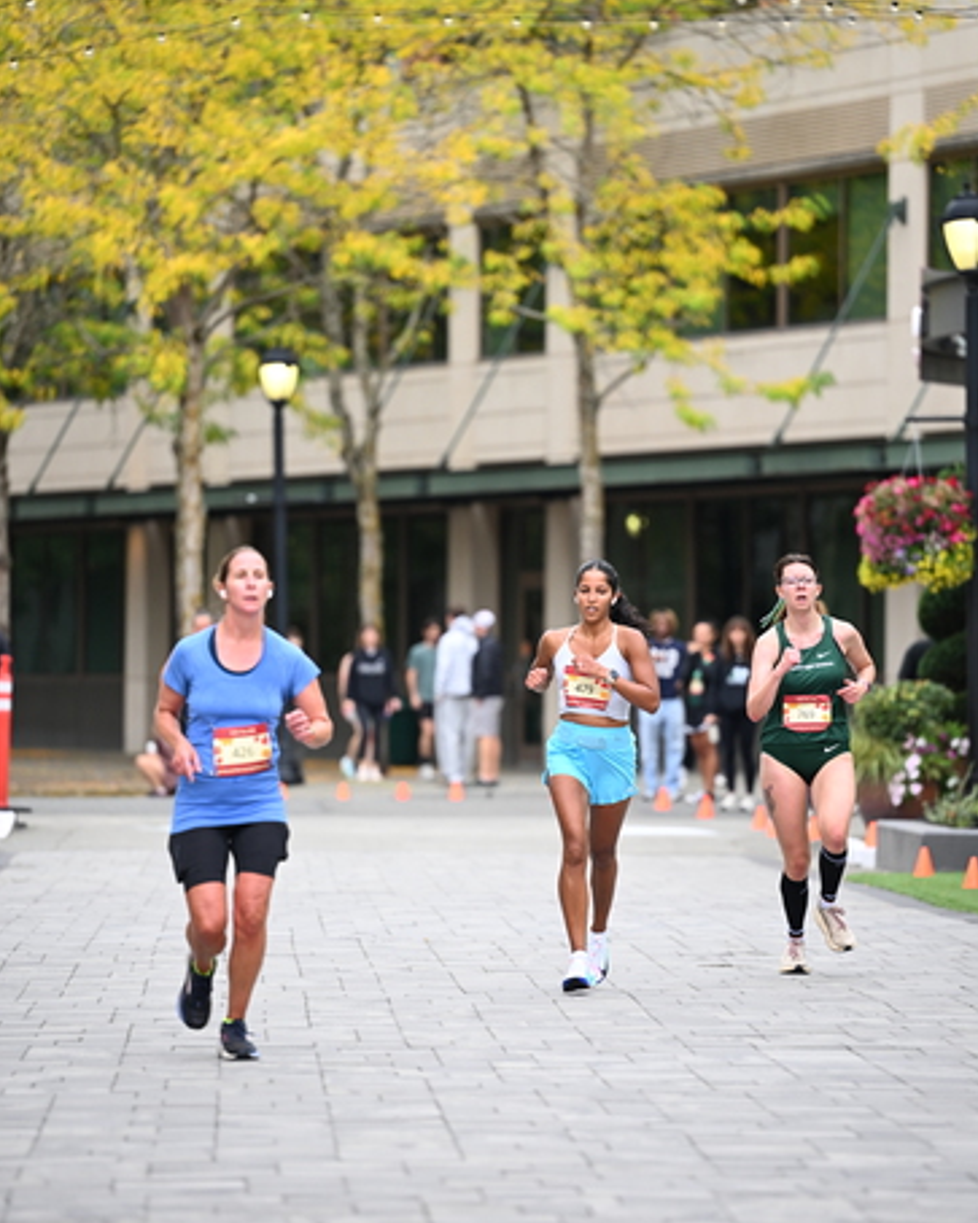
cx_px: 492
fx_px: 7202
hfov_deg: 7.8
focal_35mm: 199
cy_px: 603
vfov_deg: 9.7
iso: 640
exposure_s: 1/1600
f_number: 2.8
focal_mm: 175
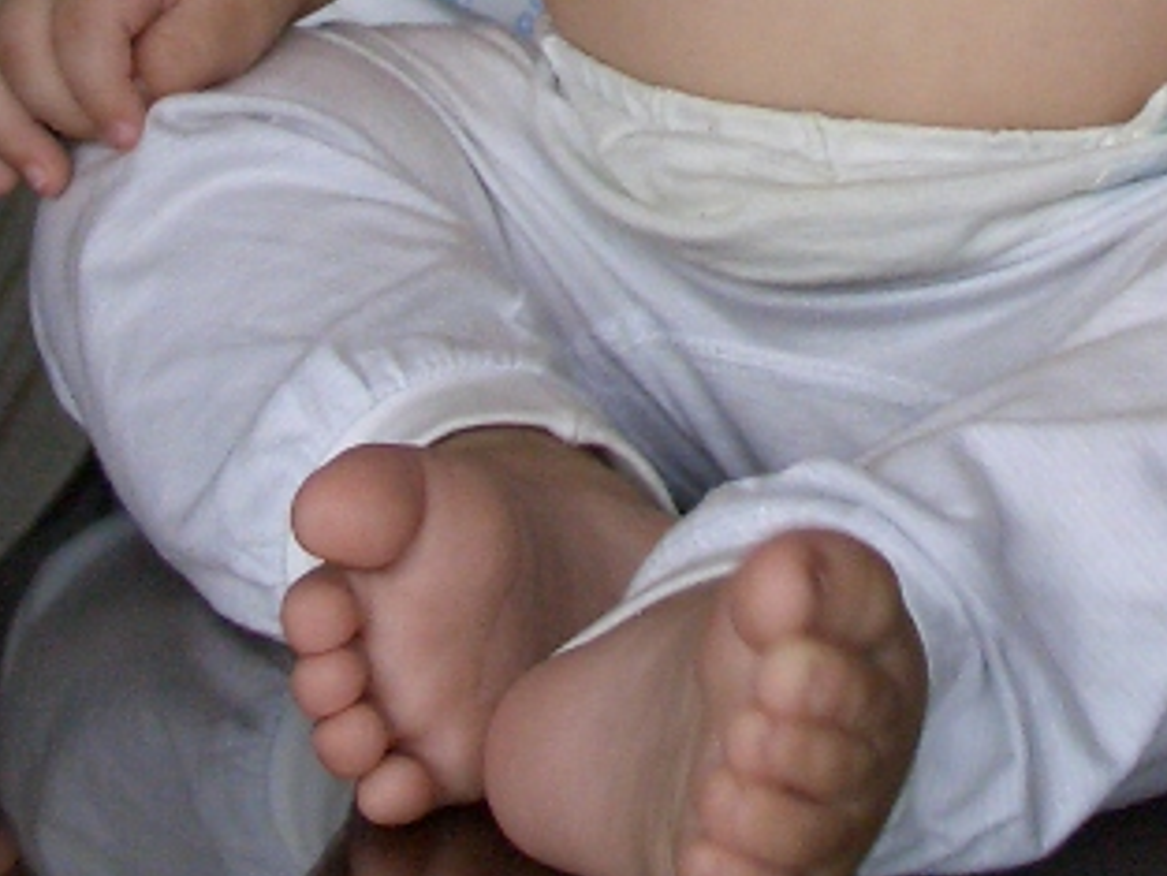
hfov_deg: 14.5
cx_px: 966
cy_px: -623
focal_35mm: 135
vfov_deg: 10.4
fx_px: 4553
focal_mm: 7.1
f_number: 2.8
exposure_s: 1/80
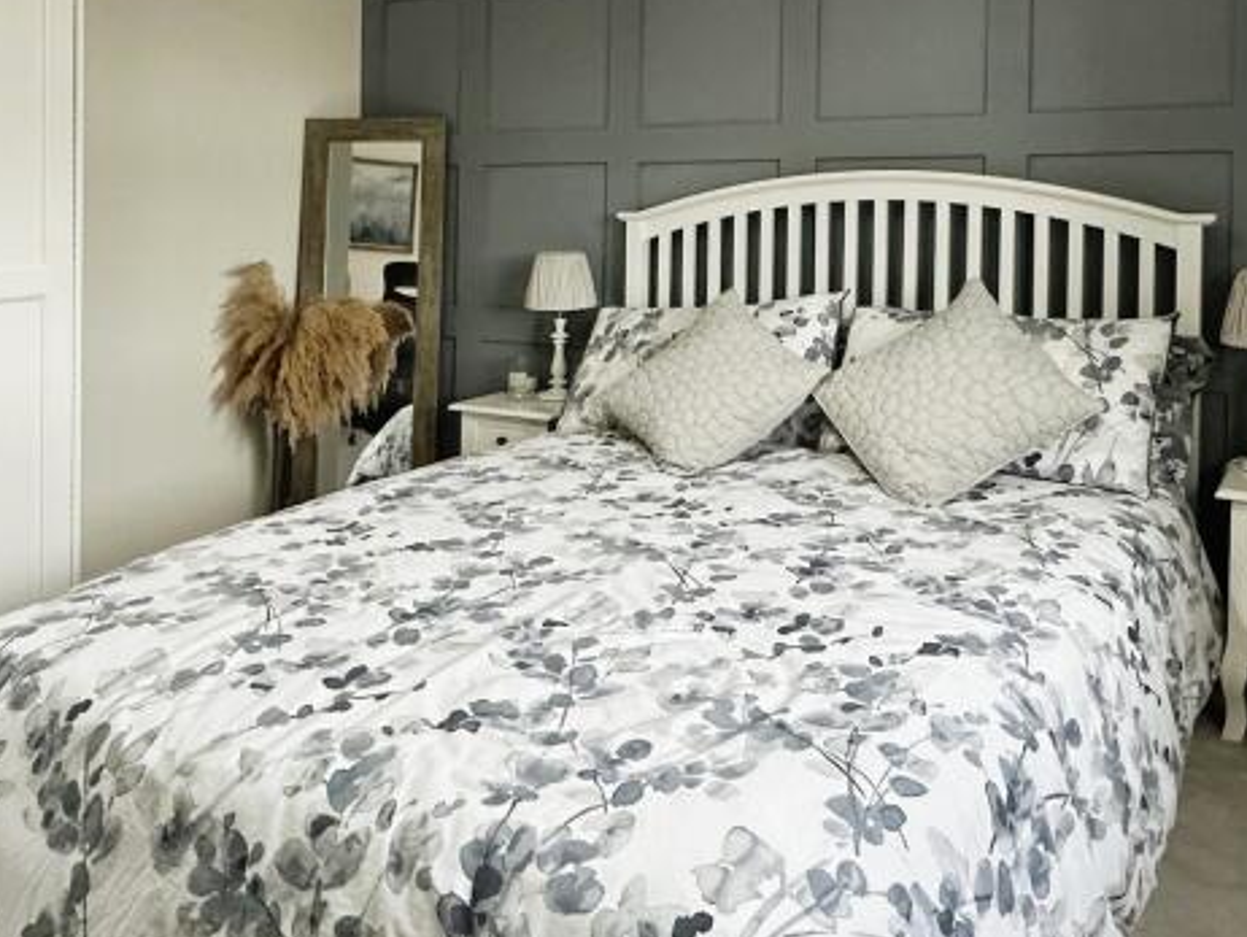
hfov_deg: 58.3
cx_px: 672
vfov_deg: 45.5
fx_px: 1117
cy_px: 481
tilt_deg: -7.4
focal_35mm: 31
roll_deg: +0.8
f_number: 2.2
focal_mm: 2.22
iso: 250
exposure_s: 1/100
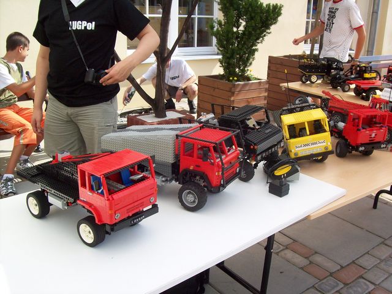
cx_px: 196
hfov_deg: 51.4
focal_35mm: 36
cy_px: 147
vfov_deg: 39.7
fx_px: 408
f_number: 4.8
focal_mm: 6
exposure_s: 1/281
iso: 80
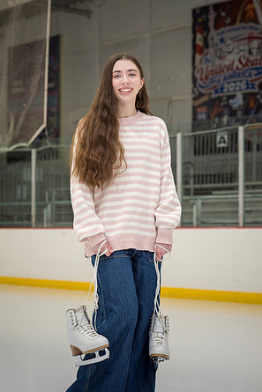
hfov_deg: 15.9
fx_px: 938
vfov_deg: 23.6
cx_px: 131
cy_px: 196
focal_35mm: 86
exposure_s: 1/250
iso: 1000
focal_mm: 85
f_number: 5
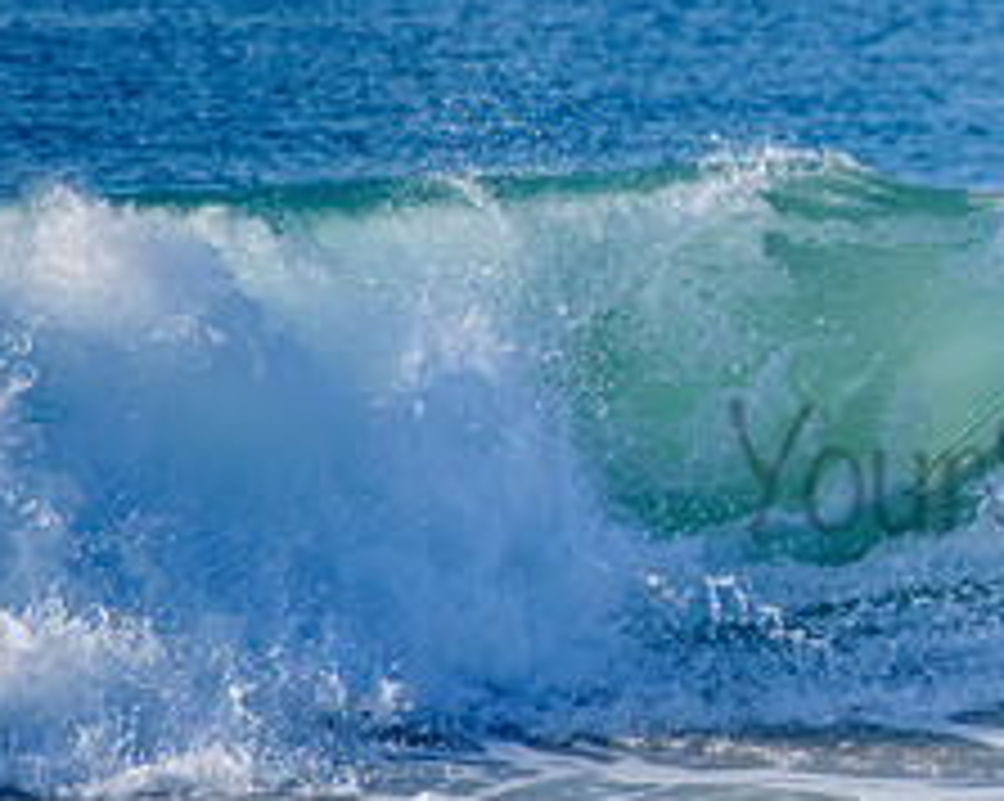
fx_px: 36279
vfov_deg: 1.3
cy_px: 430
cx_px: 1193
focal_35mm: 1222
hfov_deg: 1.6
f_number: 5.6
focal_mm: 500
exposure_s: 1/1600
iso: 200
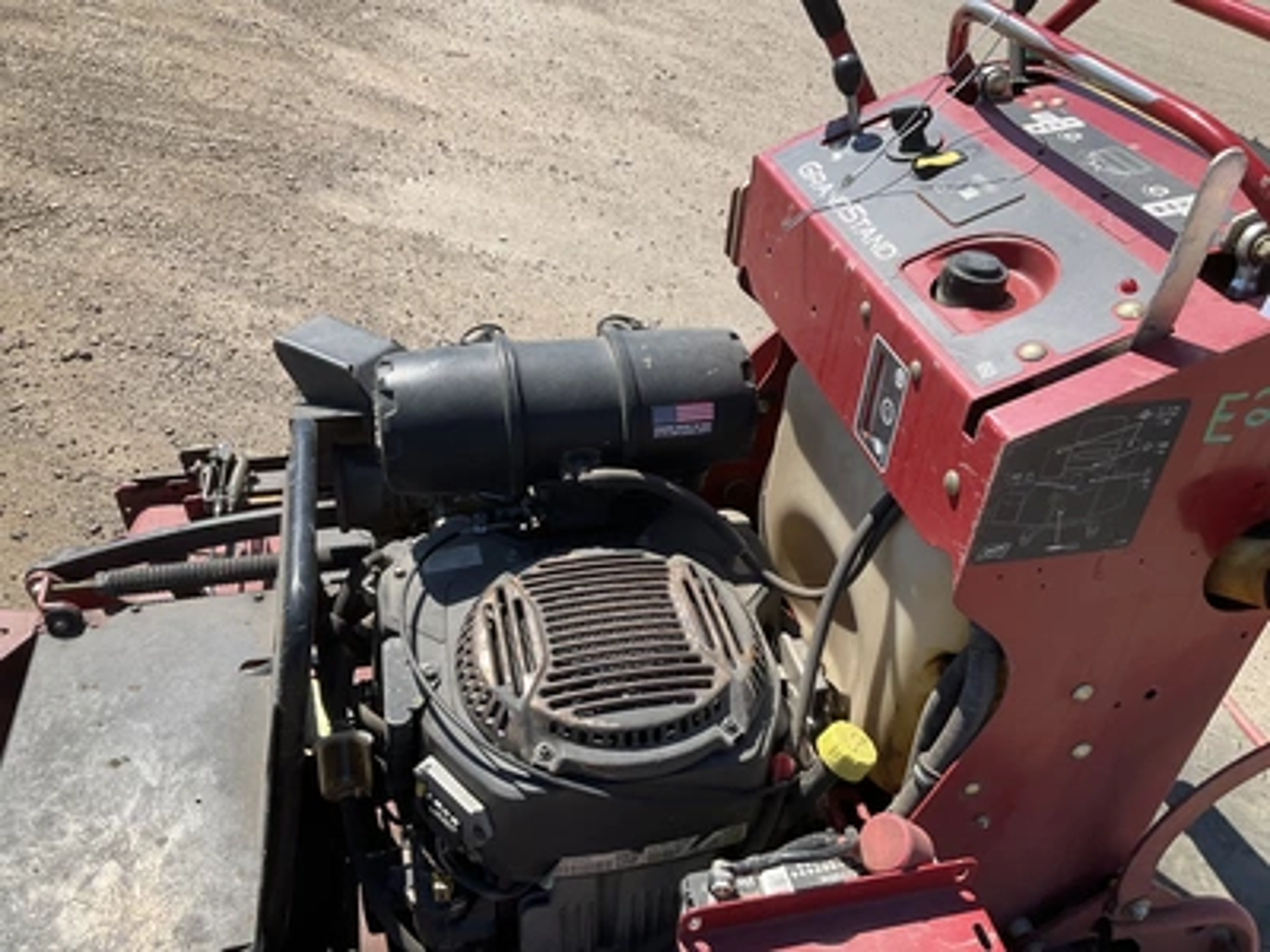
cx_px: 635
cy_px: 476
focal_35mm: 29
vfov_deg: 48.2
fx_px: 1064
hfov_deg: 61.7
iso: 25
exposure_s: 1/1221
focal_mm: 3
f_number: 1.8
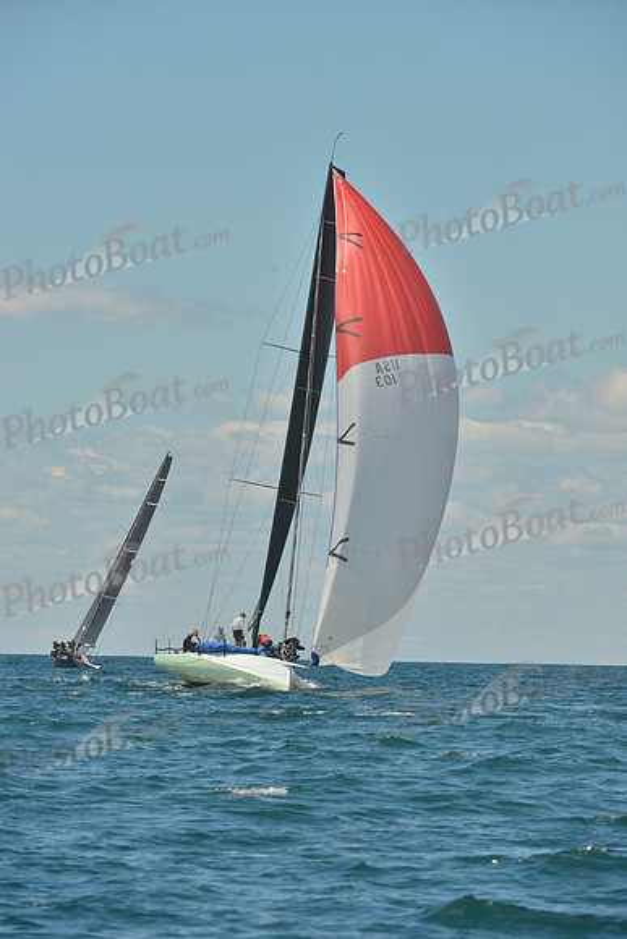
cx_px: 314
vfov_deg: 7.6
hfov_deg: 5.1
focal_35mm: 270
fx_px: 7049
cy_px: 470
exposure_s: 1/800
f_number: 10
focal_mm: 270
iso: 280
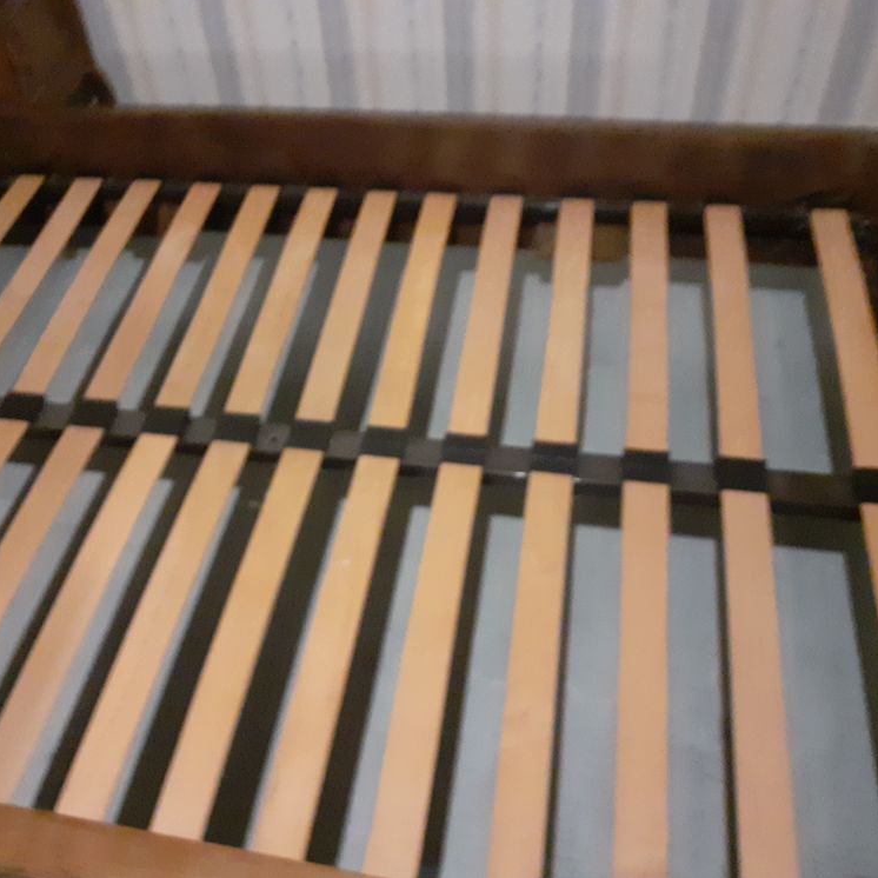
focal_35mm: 32
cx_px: 358
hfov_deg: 50.8
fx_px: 918
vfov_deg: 51.1
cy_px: 438
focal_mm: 3.6
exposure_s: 1/20
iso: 800
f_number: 1.9
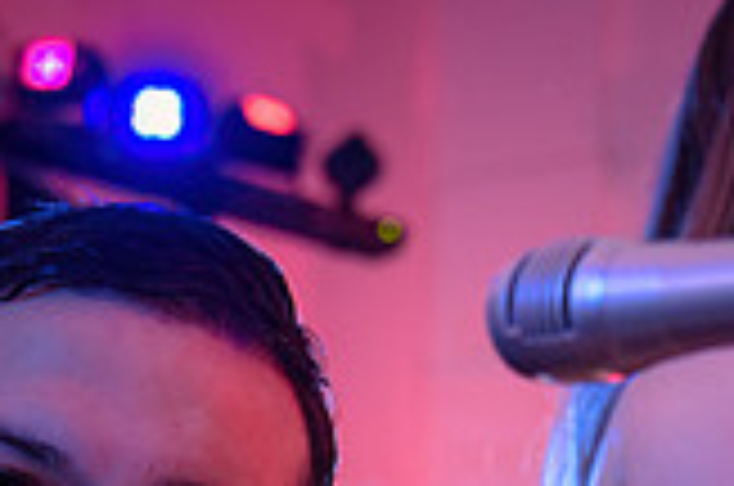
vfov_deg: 8.5
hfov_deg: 13.1
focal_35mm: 157
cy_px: 758
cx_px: 401
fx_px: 3195
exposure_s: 1/60
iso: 400
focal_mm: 44
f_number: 3.5
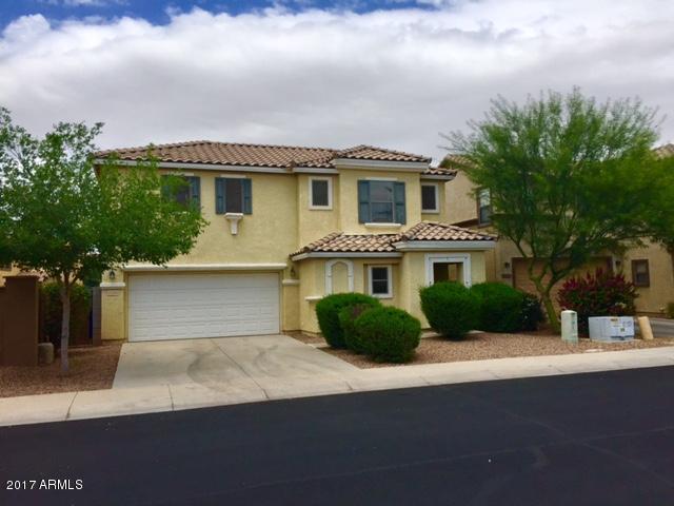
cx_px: 337
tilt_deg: +1.9
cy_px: 253
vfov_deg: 48.2
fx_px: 565
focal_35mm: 29
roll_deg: +0.8
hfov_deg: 61.7
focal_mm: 4.15
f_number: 2.2
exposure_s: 1/3300
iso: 32
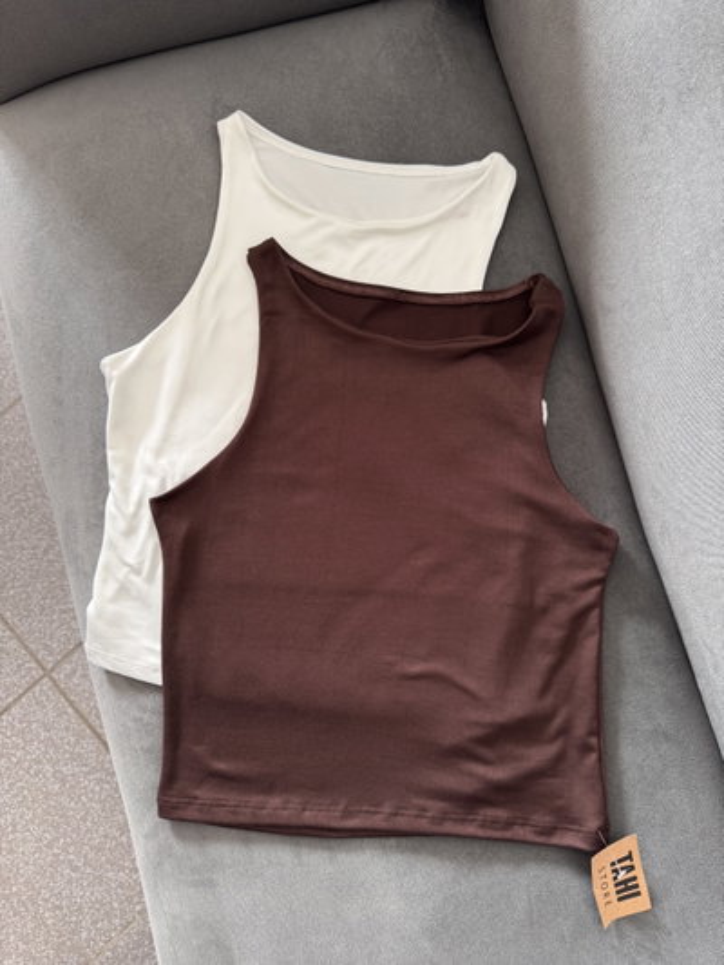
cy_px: 482
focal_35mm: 24
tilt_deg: -82.6
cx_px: 362
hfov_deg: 56.8
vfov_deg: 71.6
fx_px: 669
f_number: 1.78
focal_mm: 6.76
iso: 160
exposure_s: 1/121
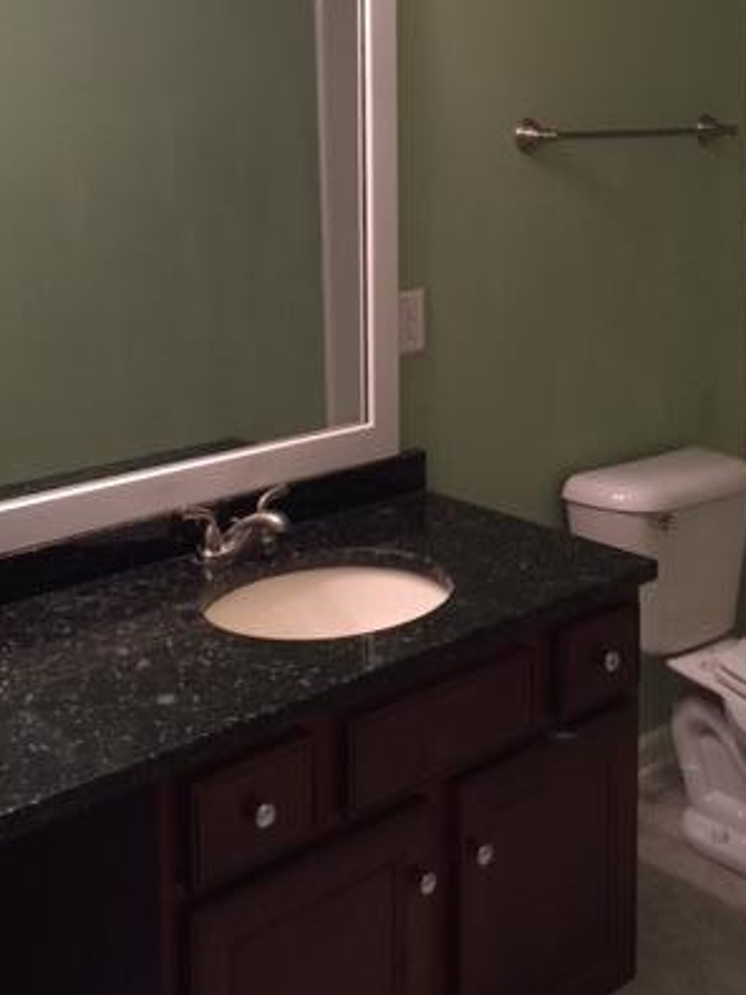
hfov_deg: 30.8
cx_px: 335
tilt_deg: -5.5
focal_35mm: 47
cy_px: 239
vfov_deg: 39.3
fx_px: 1351
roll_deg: +0.2
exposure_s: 1/15
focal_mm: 4.15
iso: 64
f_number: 2.2
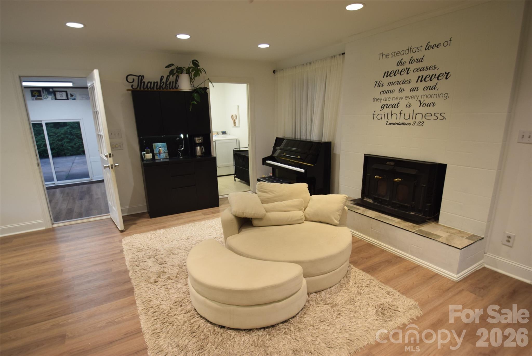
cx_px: 266
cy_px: 178
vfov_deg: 67.5
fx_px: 266
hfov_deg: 90.0
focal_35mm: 18
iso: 500
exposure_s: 1/60
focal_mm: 12
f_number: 4
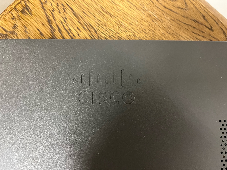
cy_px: 85
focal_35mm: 26
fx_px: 170
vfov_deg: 53.0
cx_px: 114
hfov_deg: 67.3
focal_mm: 5.1
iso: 400
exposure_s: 1/33
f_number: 1.6
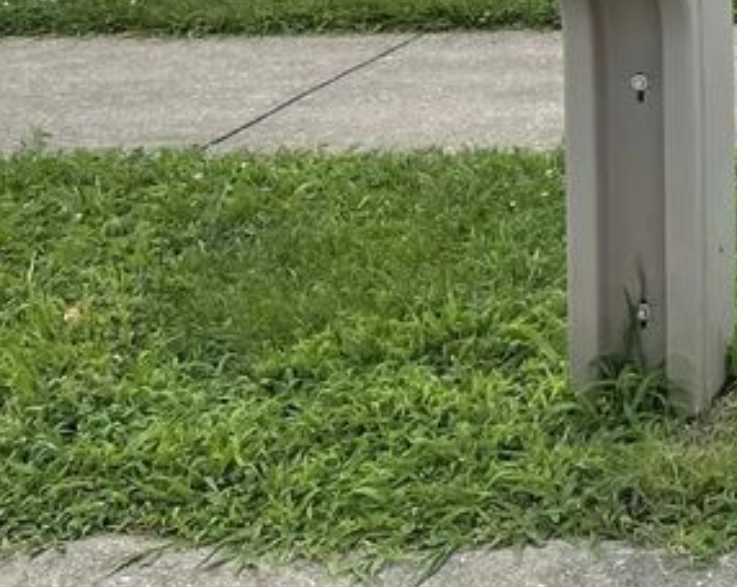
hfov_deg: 17.4
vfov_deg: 15.1
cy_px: -386
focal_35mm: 91
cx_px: 1301
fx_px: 1982
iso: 32
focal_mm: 5.1
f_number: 1.6
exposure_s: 1/6579
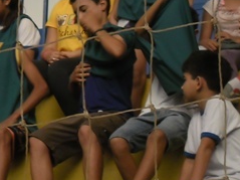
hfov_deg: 7.9
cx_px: -80
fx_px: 1719
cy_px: 25
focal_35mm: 248
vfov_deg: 6.0
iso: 100
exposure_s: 1/72
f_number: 3.9
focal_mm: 13.2
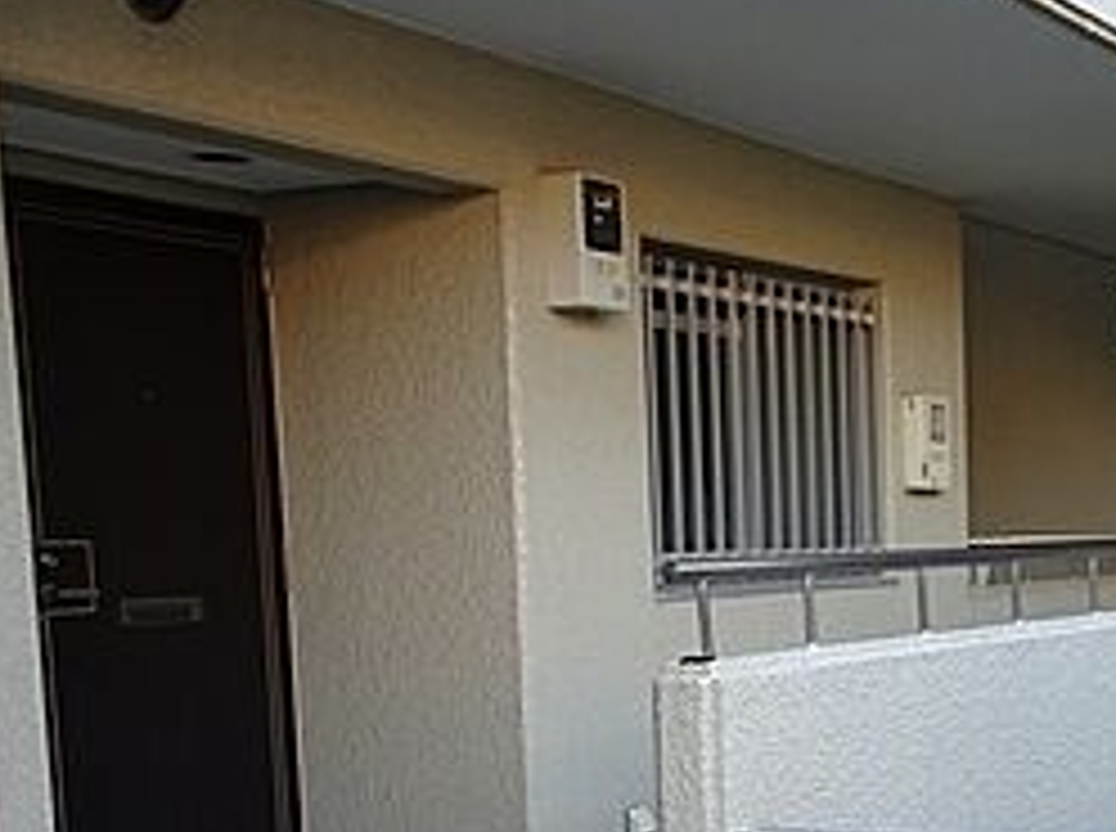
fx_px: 1995
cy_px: 798
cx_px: 1030
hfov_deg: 29.8
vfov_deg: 22.8
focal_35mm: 62
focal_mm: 4.1
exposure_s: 1/30
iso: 80
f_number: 3.5
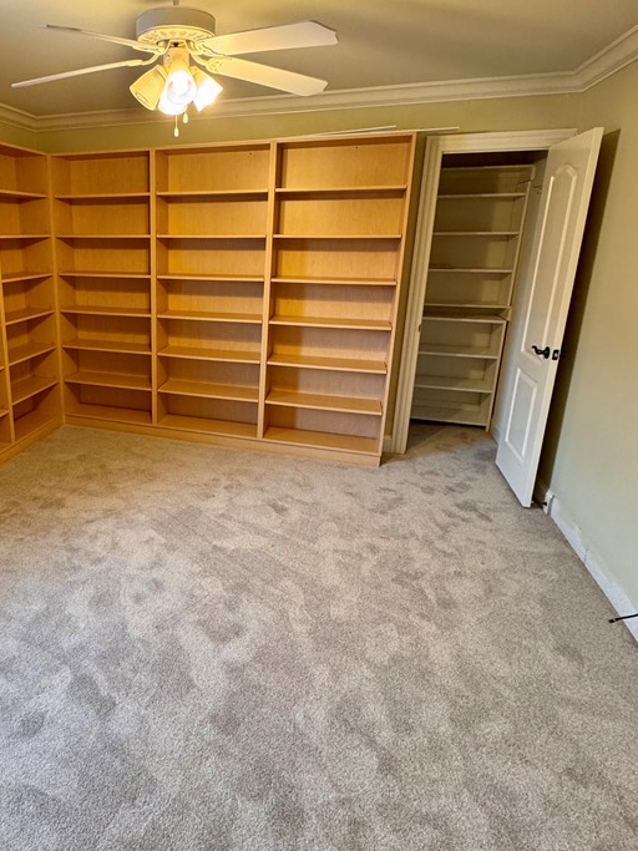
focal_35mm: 21
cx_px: 163
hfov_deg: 60.2
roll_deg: +0.4
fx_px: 516
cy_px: 361
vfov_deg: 78.5
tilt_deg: -13.7
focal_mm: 2.22
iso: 250
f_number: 2.2
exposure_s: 1/60
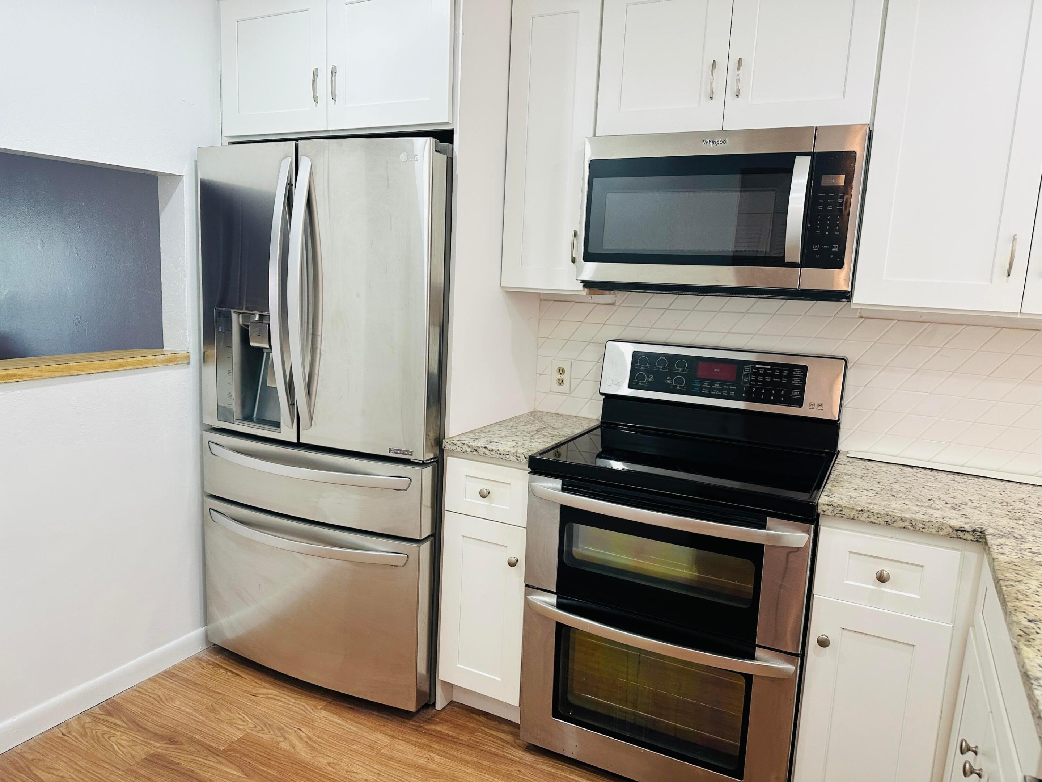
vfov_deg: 56.8
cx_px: 521
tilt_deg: -9.0
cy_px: 391
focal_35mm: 24
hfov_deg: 71.6
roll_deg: -1.9
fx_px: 722
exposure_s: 1/120
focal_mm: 6.86
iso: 160
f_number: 1.78
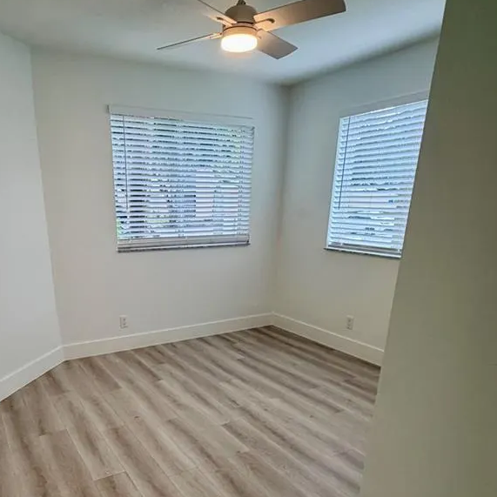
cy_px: 359
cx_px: 177
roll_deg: +1.1
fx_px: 422
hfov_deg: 59.9
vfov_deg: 58.4
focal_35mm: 26
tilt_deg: -19.9
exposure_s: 1/111
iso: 160
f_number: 2.2
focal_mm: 2.22
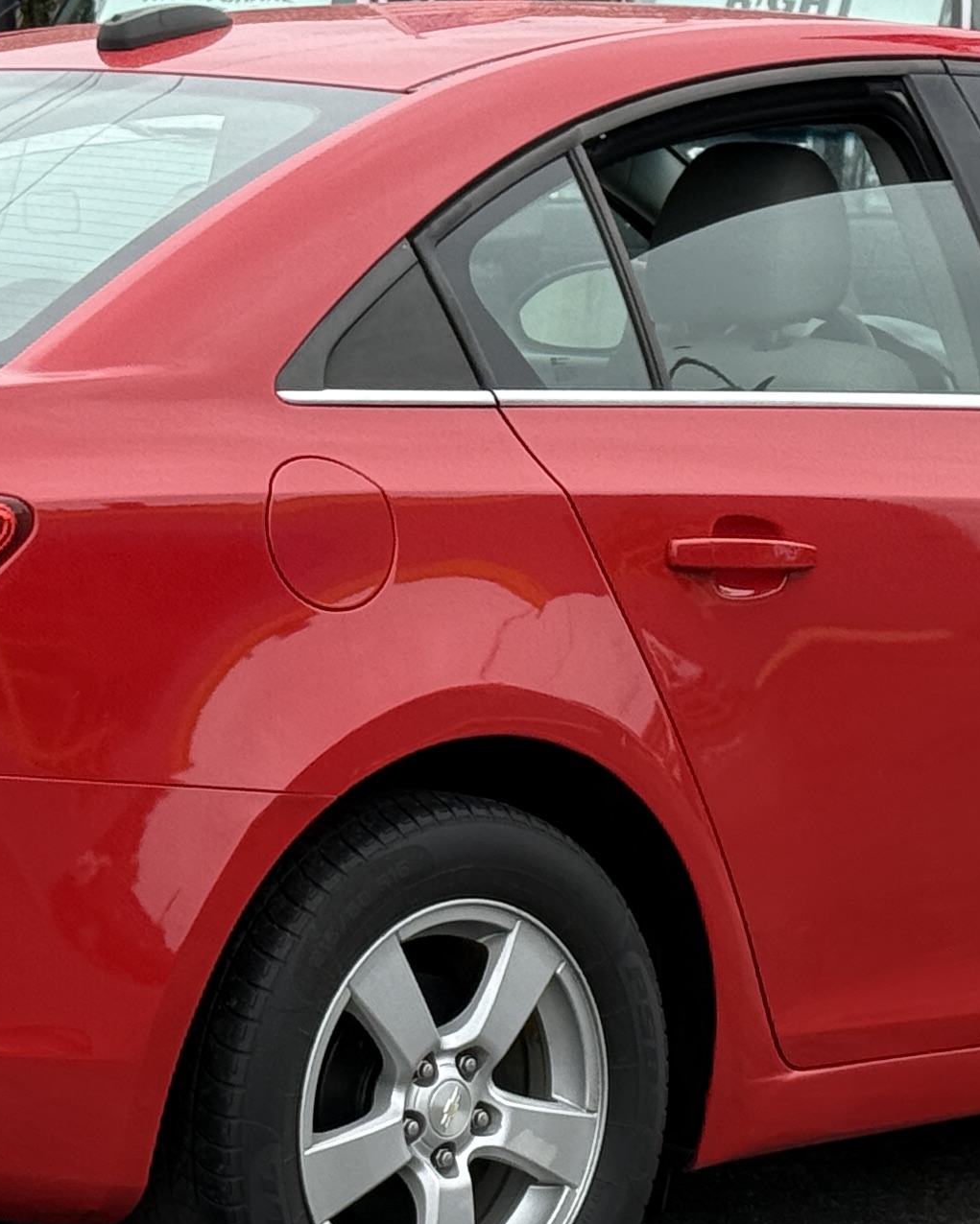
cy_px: 668
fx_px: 5365
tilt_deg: -5.4
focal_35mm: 148
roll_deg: -0.5
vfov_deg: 13.0
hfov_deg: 10.4
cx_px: 524
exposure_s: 1/2667
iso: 100
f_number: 1.78
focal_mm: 6.76
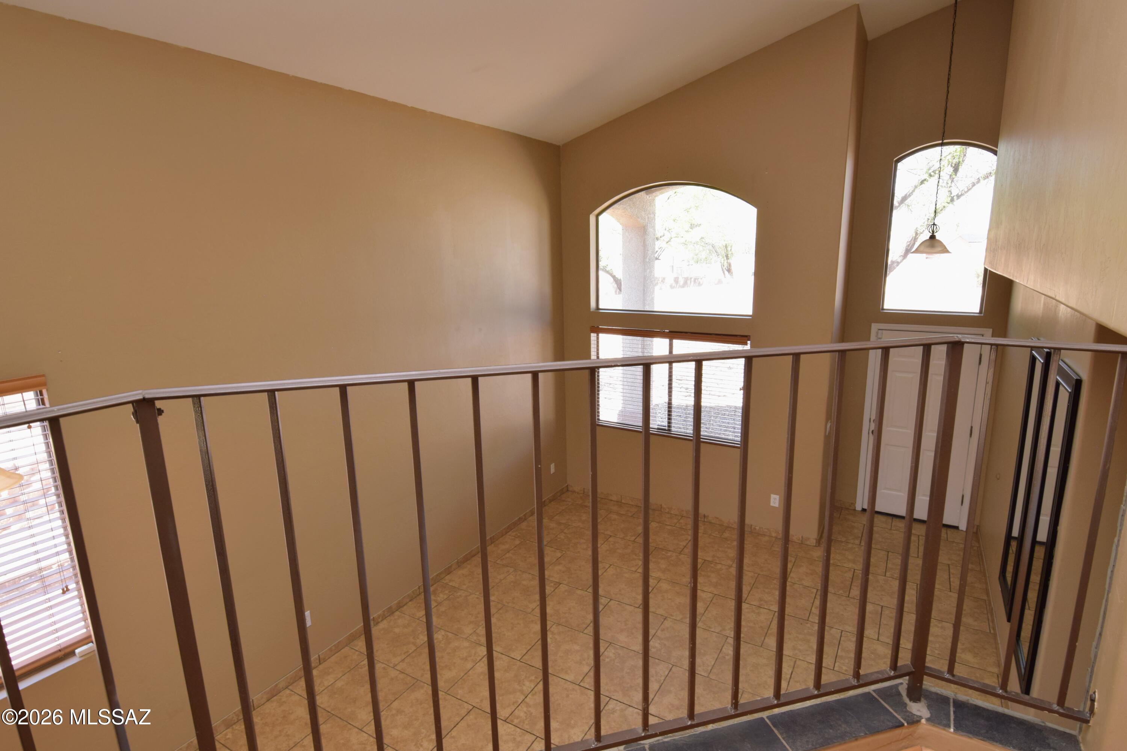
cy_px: 376
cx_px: 564
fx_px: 563
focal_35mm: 18
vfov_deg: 67.4
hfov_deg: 90.0
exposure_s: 1/25
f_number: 9
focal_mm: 12
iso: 400
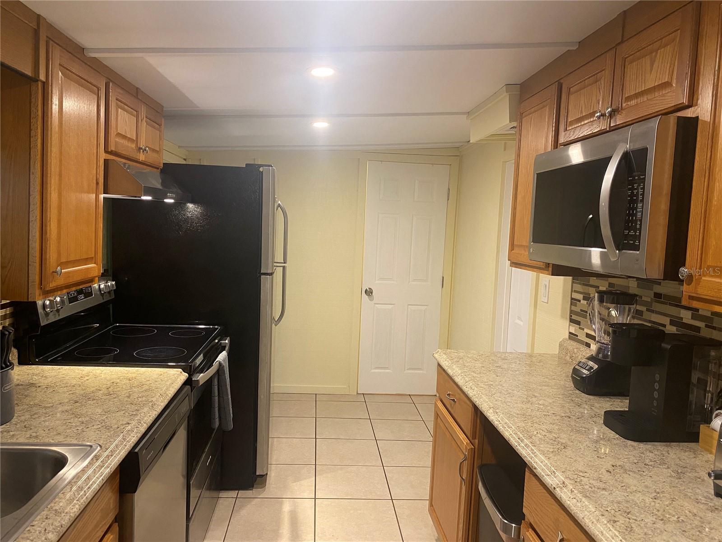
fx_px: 542
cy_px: 271
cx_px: 361
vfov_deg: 53.1
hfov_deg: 67.3
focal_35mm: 26
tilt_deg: -5.0
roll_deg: -3.2
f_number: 1.8
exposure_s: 1/60
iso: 250
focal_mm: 4.25
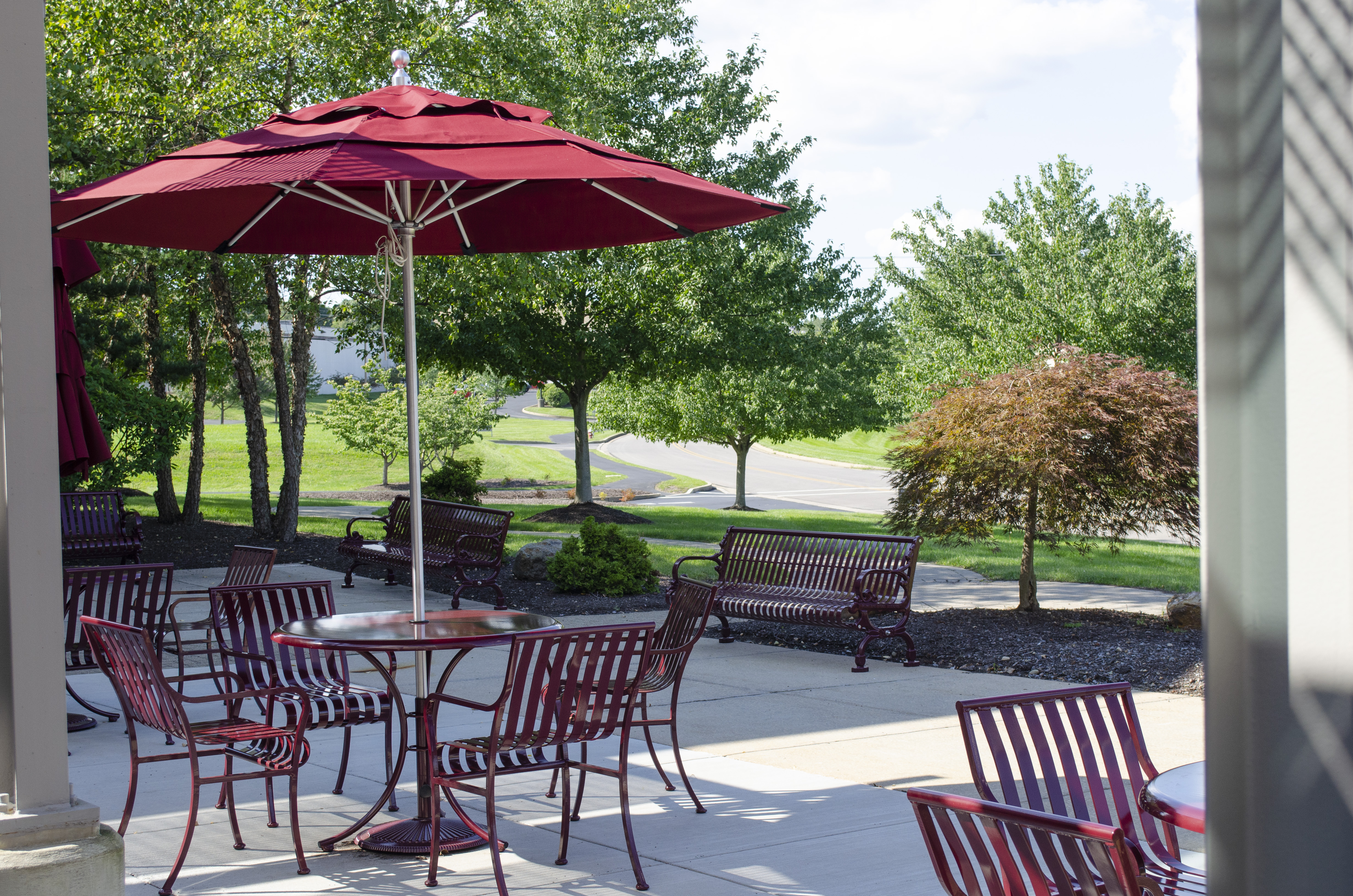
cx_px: 676
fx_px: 2025
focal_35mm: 54
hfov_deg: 36.9
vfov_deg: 25.0
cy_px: 448
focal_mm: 36
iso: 200
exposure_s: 1/250
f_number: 8
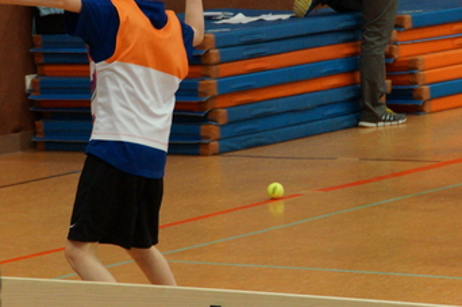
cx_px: 192
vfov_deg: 5.8
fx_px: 3037
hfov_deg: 8.7
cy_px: 95
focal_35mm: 237
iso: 3200
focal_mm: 100
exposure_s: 1/100
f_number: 5.6
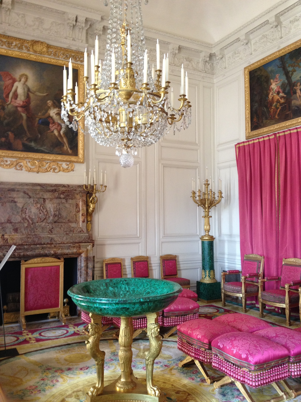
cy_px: 201
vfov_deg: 52.6
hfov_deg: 40.7
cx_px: 150
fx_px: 406
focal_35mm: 35
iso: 160
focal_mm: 4.28
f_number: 2.4
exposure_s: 1/20
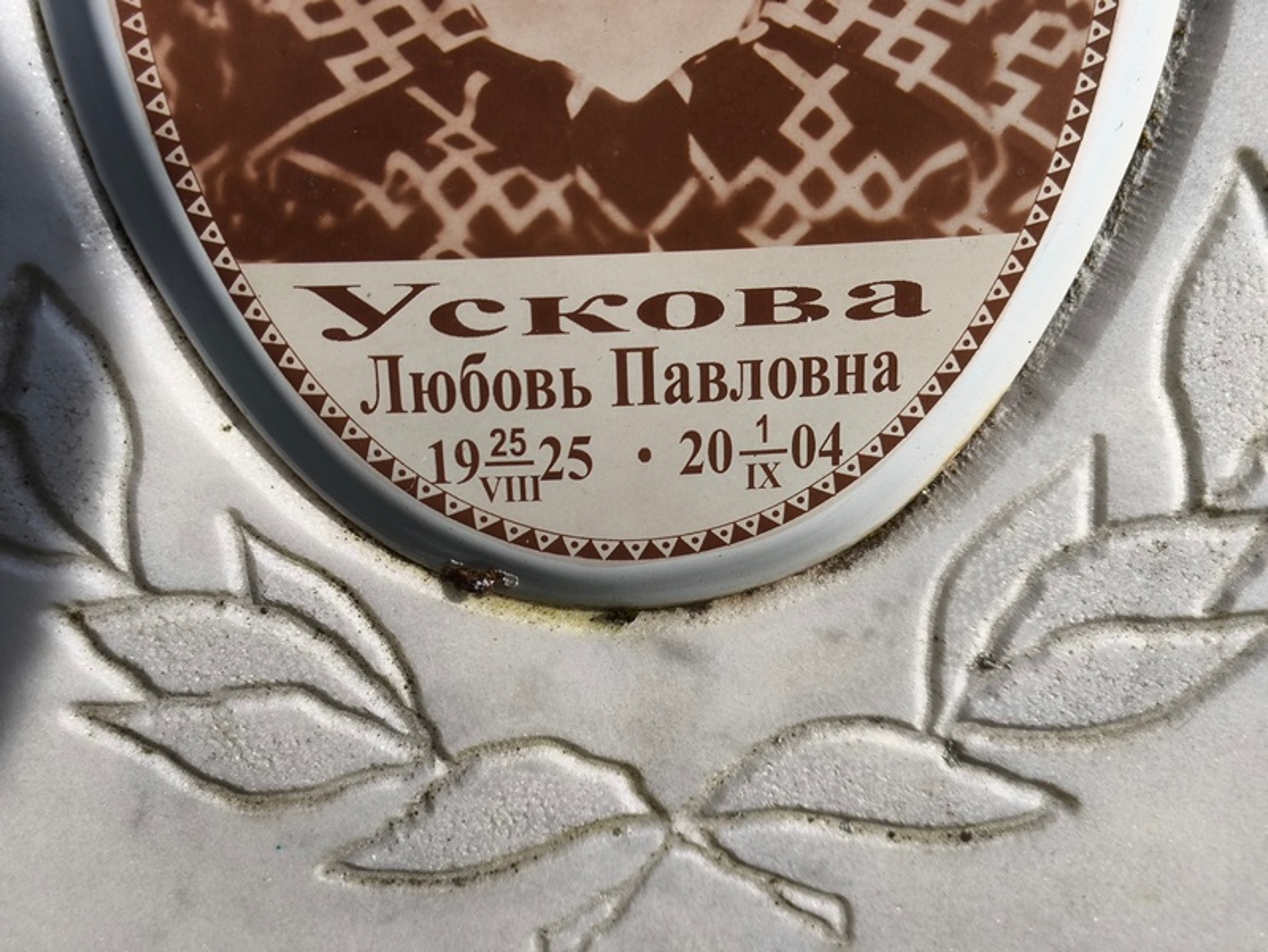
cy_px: 476
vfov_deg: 29.1
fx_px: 1832
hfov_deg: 38.2
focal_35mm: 50
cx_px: 634
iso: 50
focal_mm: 4.71
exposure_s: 1/1046
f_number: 1.7
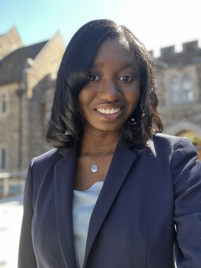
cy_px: 134
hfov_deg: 46.8
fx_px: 232
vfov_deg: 60.0
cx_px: 100
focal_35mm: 30
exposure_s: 1/121
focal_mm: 2.71
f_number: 2.2
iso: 64
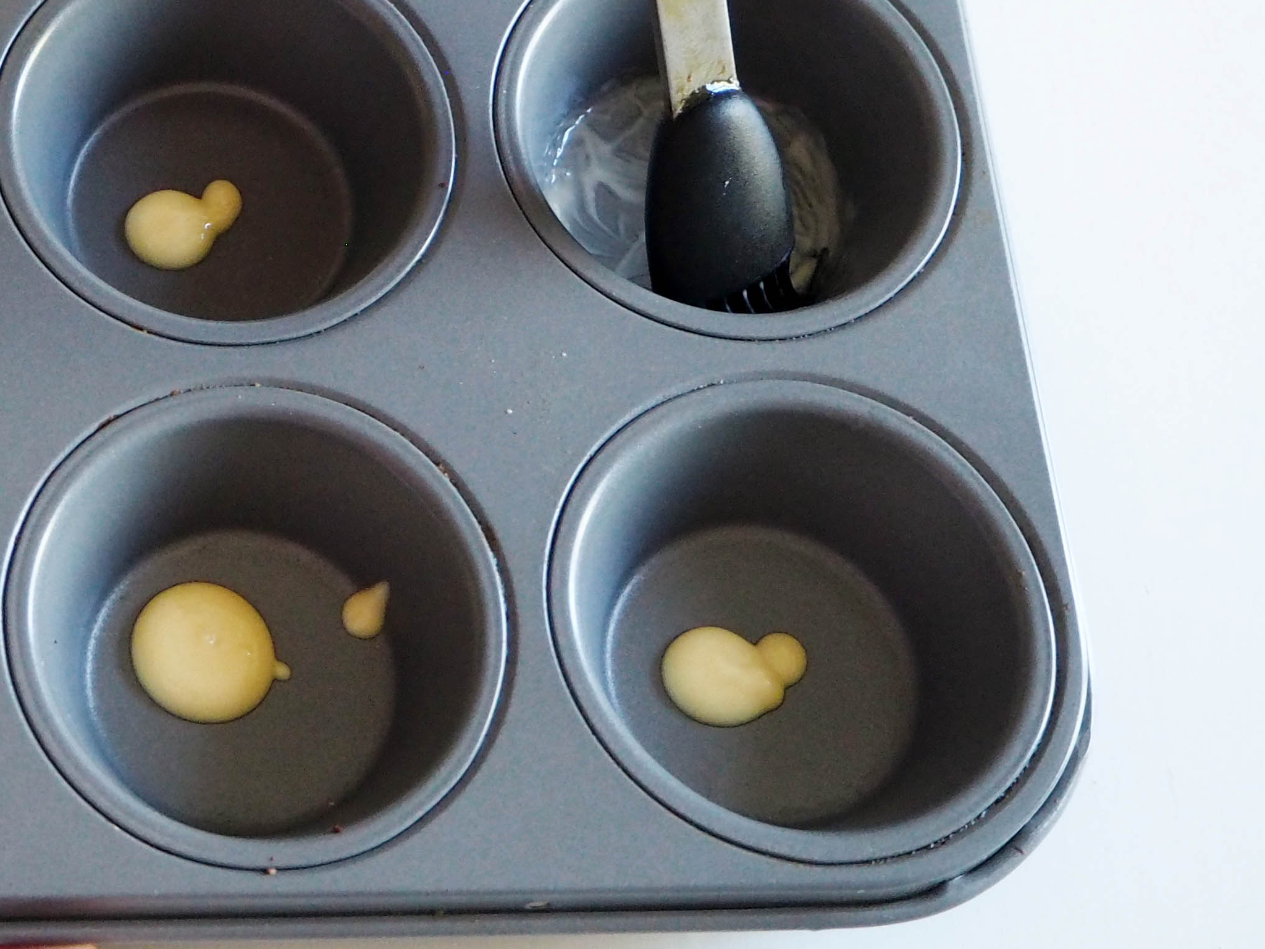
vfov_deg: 16.1
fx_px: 3289
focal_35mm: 90
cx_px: -82
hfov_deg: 20.8
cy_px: 9
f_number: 4.1
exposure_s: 1/60
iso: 1600
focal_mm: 20
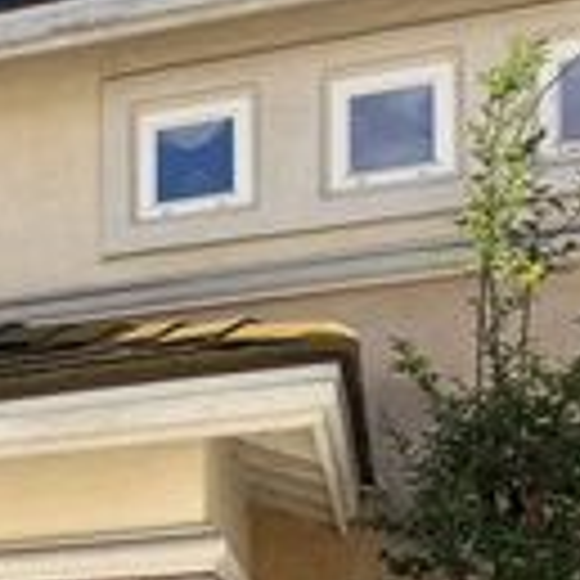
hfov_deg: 18.7
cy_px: 722
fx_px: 1554
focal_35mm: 82
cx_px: -292
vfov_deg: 19.7
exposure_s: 1/3759
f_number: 1.78
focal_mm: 6.76
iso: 80
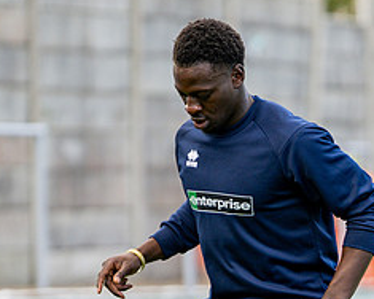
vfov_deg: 3.8
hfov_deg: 4.8
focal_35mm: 406
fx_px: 4494
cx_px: 296
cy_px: 313
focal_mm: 85
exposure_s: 1/1250
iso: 100
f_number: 1.4
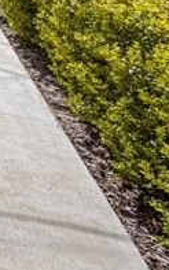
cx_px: -530
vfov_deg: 22.2
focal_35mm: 74
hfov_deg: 7.9
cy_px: -152
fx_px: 546
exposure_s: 1/500
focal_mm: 14
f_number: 6.3
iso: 80
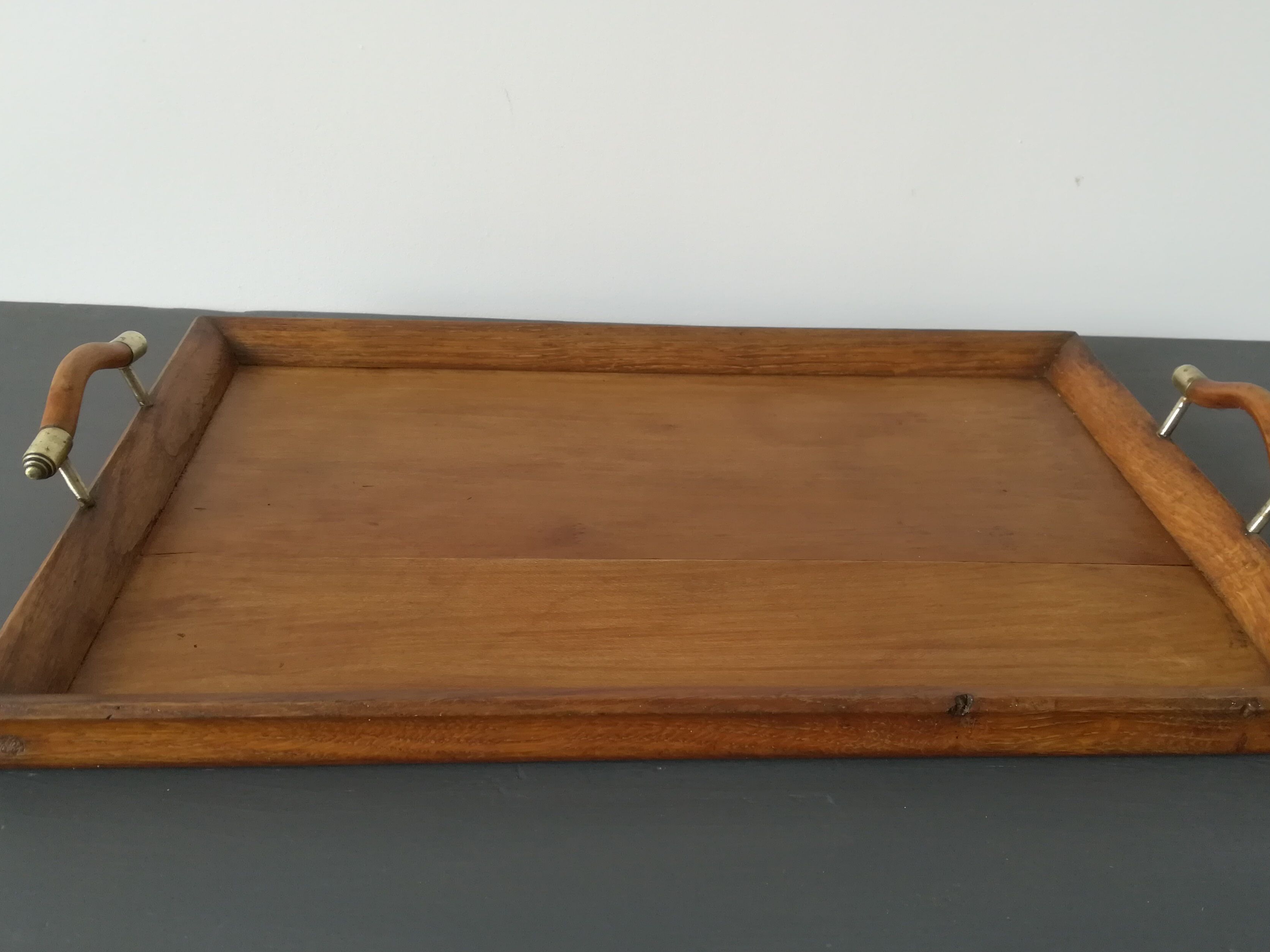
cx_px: 658
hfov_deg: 58.3
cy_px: 555
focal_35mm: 31
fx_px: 1137
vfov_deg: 45.3
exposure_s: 1/33.3
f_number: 2.2
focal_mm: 3.83
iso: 200
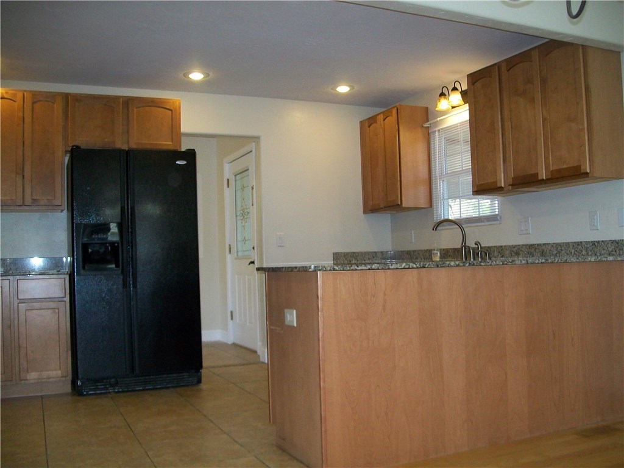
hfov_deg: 54.0
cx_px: 312
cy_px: 234
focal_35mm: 34
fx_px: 613
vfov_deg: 41.8
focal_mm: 6.1
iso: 160
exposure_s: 1/60
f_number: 2.7
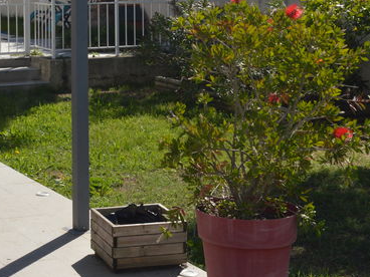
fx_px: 1005
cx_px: 27
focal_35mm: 94
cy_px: -43
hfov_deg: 20.4
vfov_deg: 15.2
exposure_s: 1/200
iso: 100
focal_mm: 24
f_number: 9
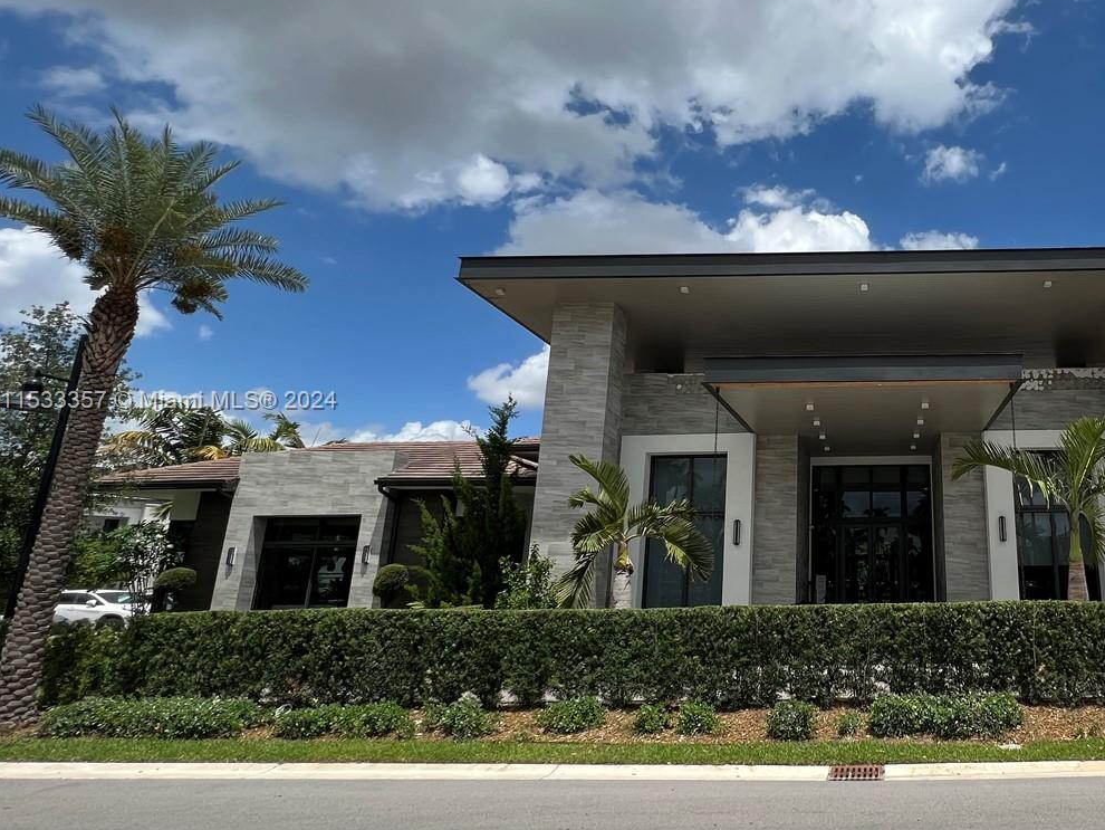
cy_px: 402
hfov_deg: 71.6
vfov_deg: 63.5
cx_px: 873
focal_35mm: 21
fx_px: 671
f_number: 1.8
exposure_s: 1/1277
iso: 32
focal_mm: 1.57
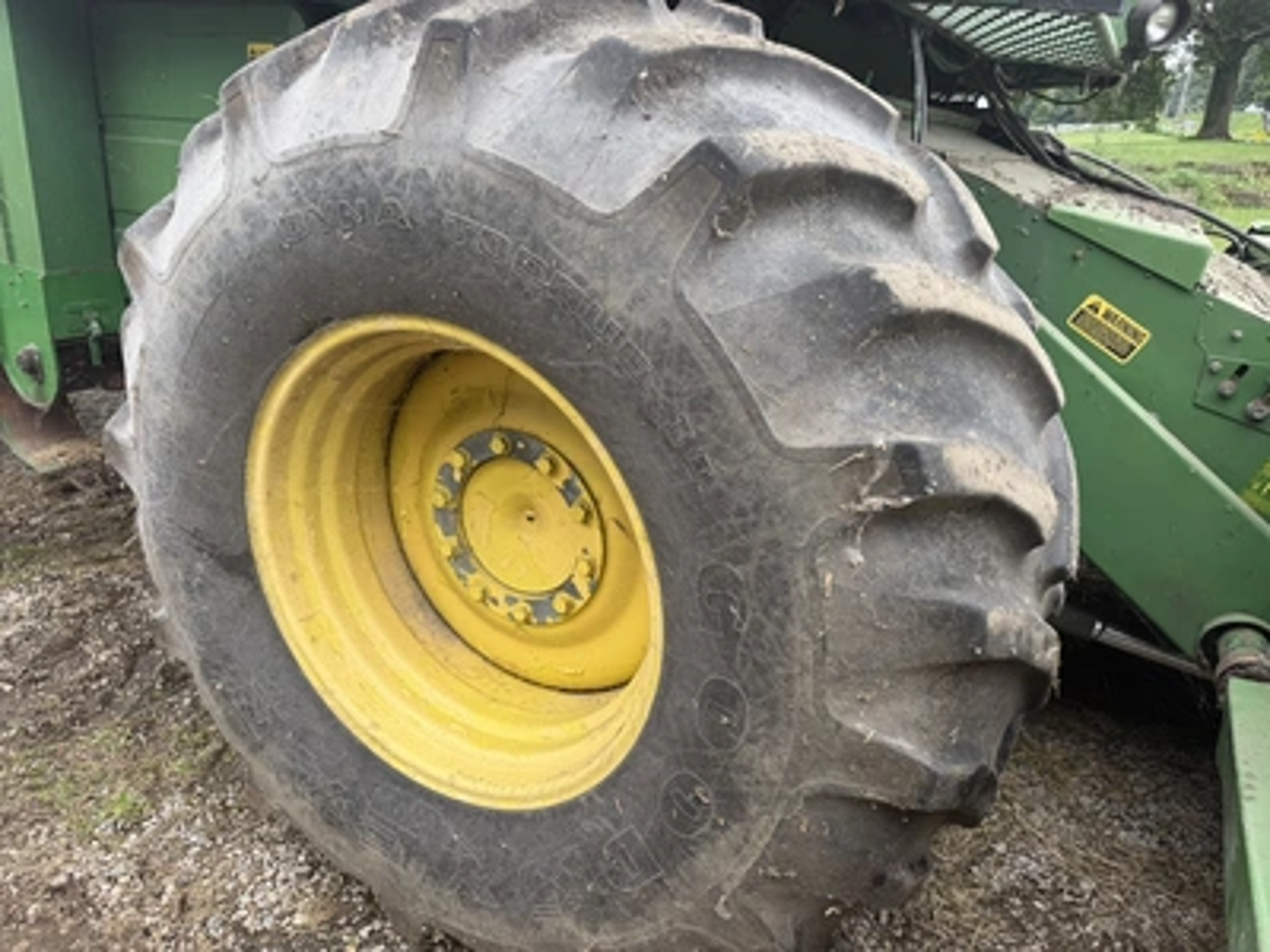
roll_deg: -3.8
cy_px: 476
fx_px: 881
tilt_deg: -20.9
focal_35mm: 24
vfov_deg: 56.8
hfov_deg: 71.6
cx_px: 635
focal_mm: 6.76
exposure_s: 1/612
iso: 80
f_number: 1.78
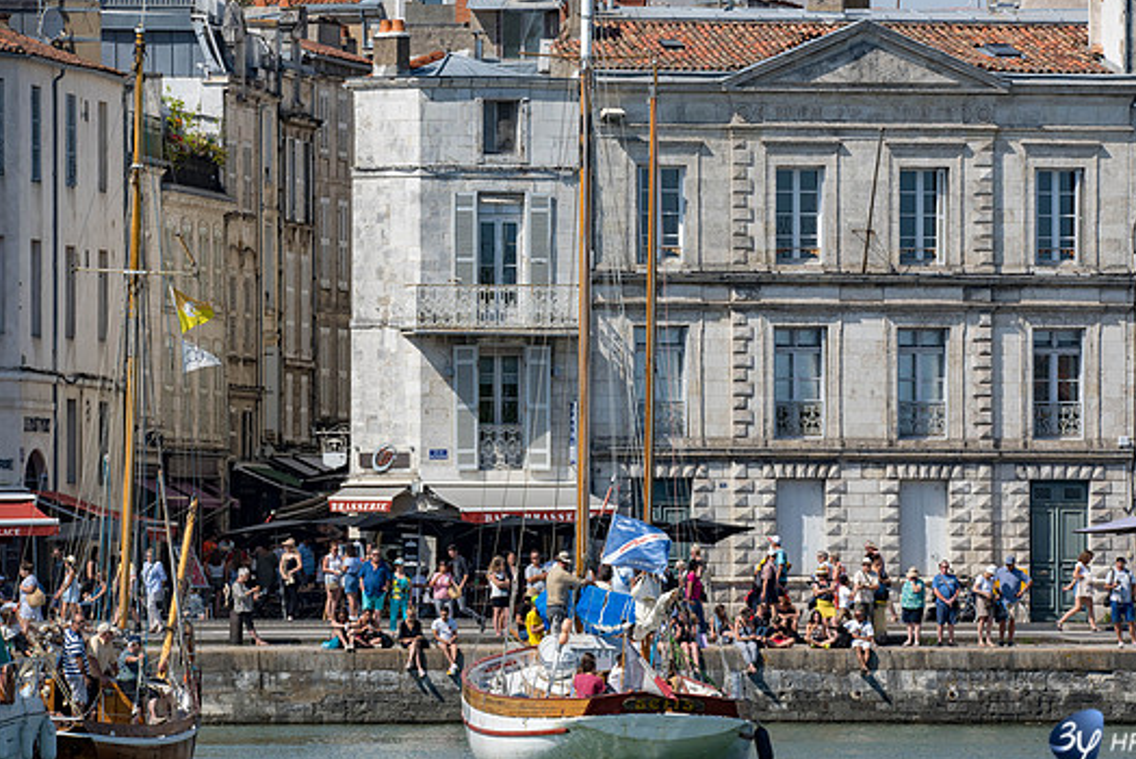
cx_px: 607
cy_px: 387
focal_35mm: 365
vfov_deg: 3.8
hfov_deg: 5.6
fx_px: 11524
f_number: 11
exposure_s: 1/800
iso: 320
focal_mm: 330
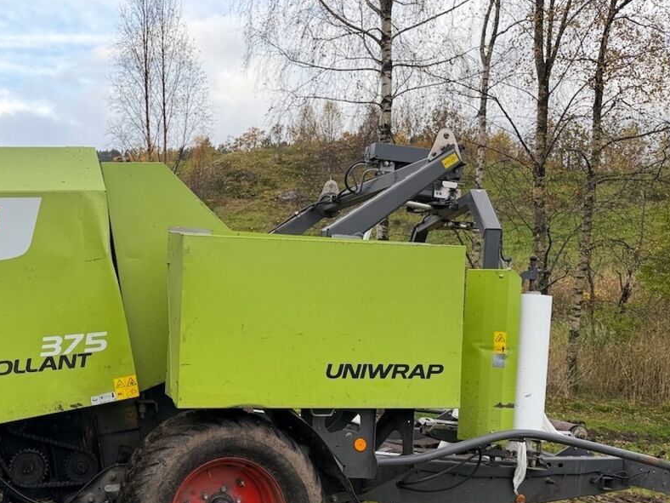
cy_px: 331
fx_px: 755
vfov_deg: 36.5
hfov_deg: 46.3
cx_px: 173
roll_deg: +0.5
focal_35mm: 39
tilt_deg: -6.9
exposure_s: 1/943
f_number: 1.78
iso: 100
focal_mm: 6.76
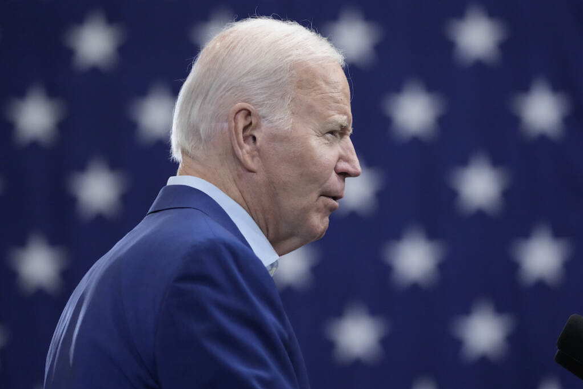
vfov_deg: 6.0
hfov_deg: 9.0
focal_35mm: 230
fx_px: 3724
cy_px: 195
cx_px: 292
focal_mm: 229
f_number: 5.6
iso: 8000
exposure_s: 1/500
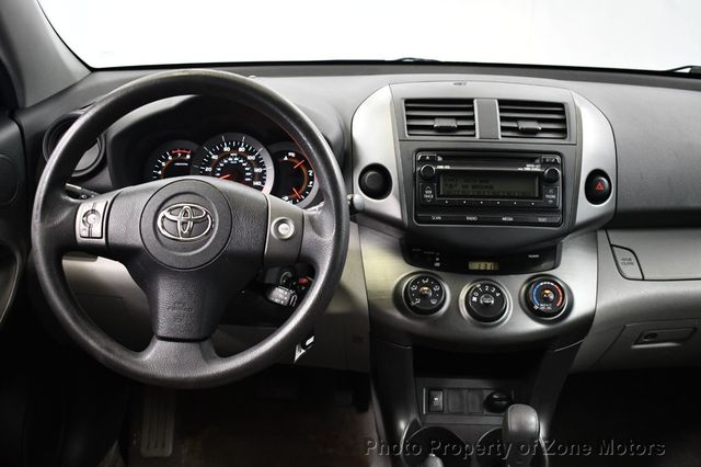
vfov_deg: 35.9
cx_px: 350
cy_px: 234
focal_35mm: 37
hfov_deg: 51.9
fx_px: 720
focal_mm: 25
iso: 3200
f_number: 4
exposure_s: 1/60
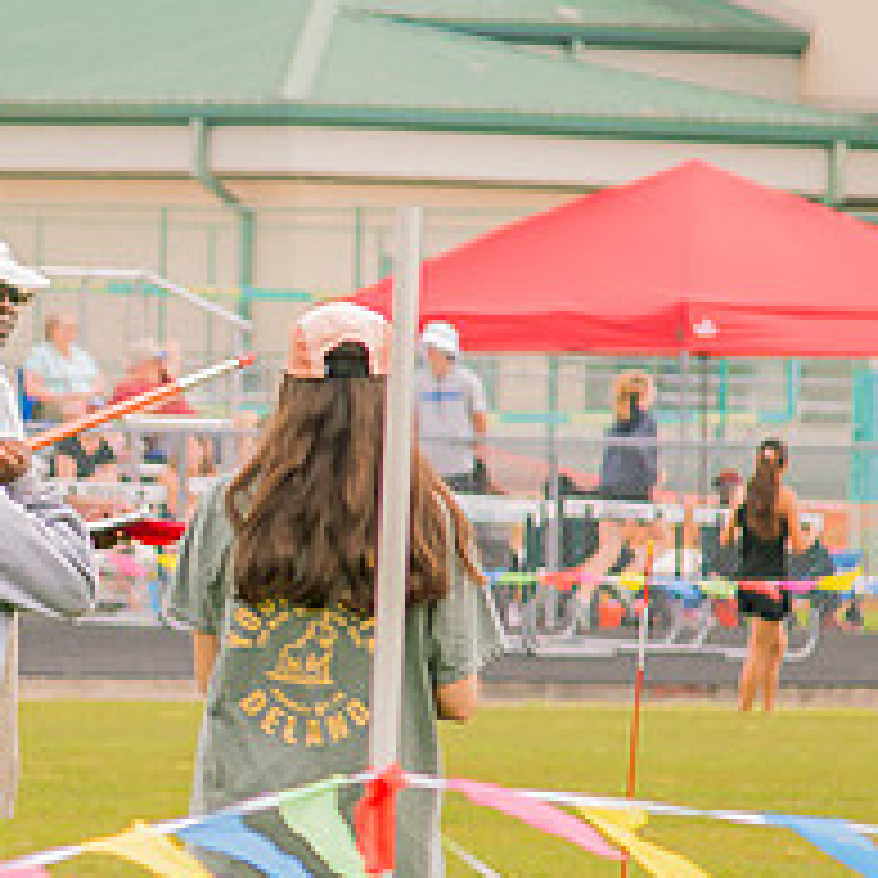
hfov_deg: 2.7
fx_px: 18480
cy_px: 441
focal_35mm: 644
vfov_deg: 2.7
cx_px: -96
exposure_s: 1/200
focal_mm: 120
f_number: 4
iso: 200
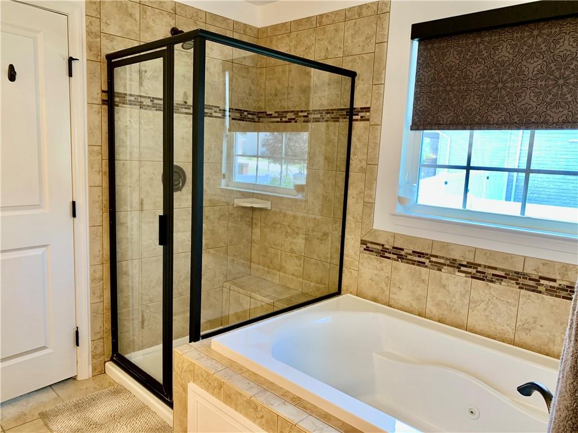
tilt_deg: -8.4
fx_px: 434
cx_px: 289
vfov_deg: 53.1
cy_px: 216
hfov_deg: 67.3
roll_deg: -2.1
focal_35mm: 26
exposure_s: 1/60
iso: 100
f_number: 1.8
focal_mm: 4.25
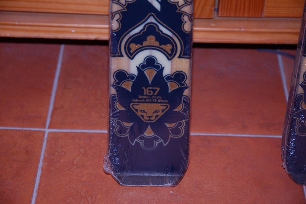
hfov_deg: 19.5
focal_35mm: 105
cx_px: 153
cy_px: 102
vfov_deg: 13.0
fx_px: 892
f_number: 4.5
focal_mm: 70
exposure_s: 1/100
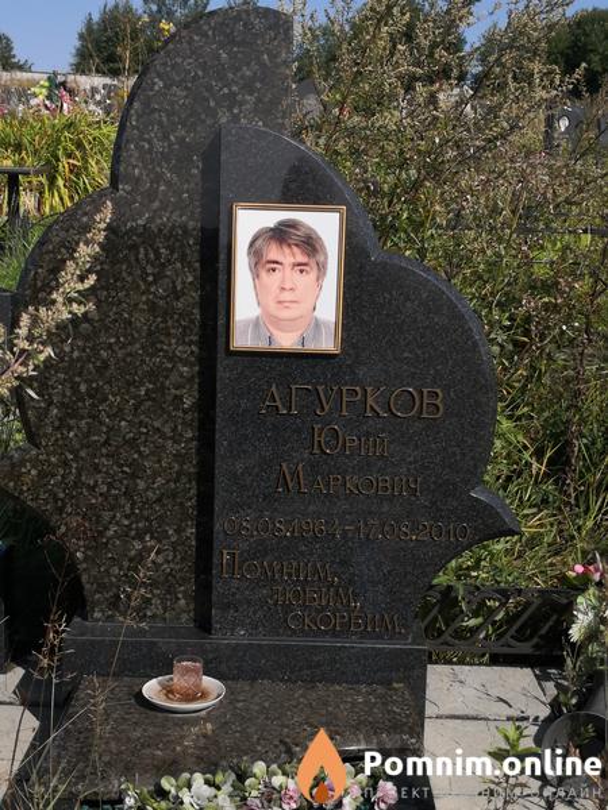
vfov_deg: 38.2
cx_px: 304
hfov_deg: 29.1
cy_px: 405
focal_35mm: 50
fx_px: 1171
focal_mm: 3.95
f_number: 1.6
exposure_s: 1/3731
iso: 50
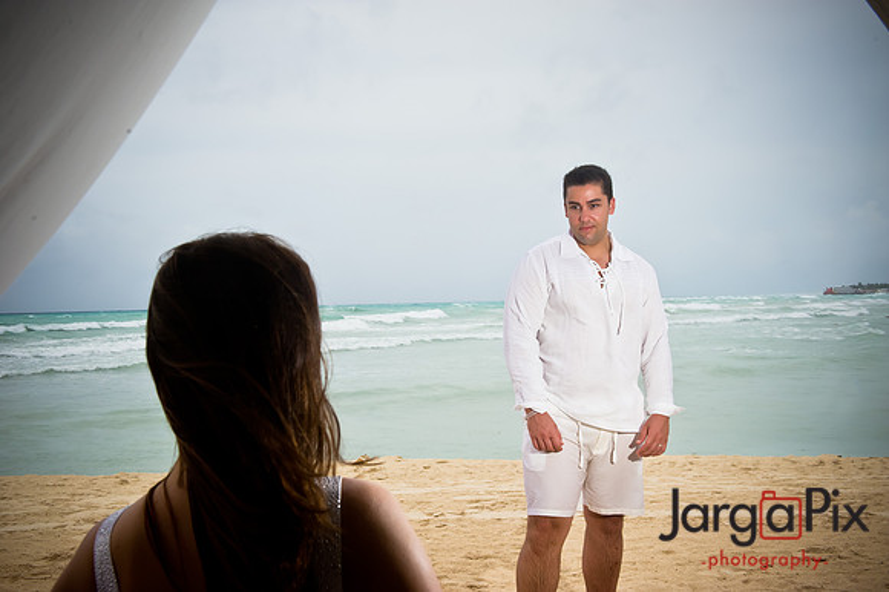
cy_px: 296
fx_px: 938
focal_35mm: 38
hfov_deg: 50.7
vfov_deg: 35.0
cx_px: 444
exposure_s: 1/160
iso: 1000
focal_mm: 38
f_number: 14
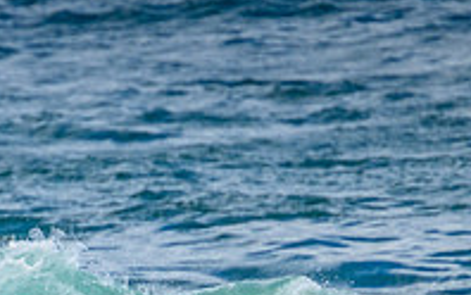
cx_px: 38
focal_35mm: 2391
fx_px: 30709
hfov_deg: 0.9
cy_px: 389
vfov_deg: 0.6
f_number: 11
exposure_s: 1/2000
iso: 1100
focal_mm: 800
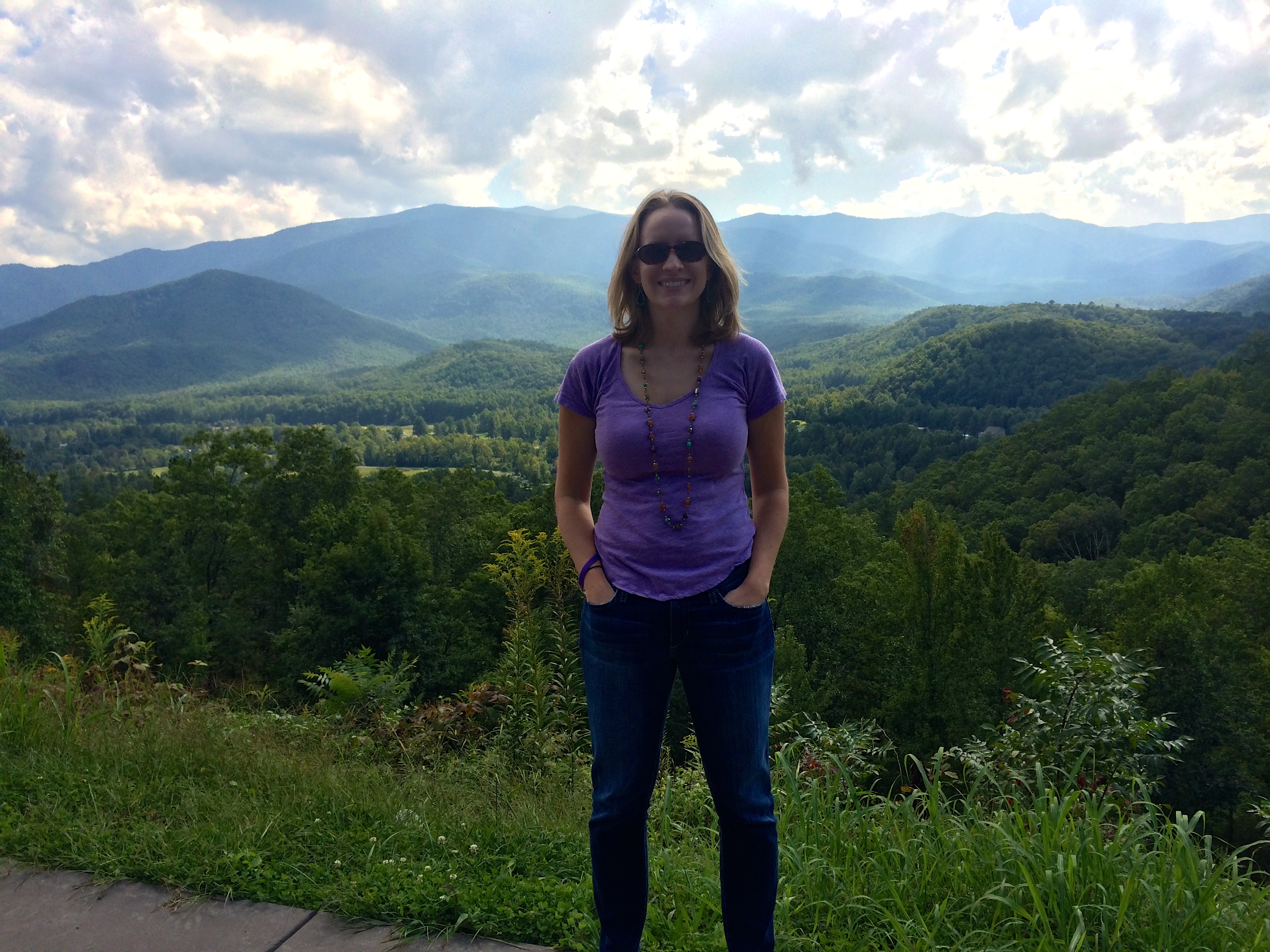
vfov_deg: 46.8
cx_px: 635
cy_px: 476
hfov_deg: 60.0
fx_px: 1101
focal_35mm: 30
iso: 32
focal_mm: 4.12
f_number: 2.2
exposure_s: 1/2053
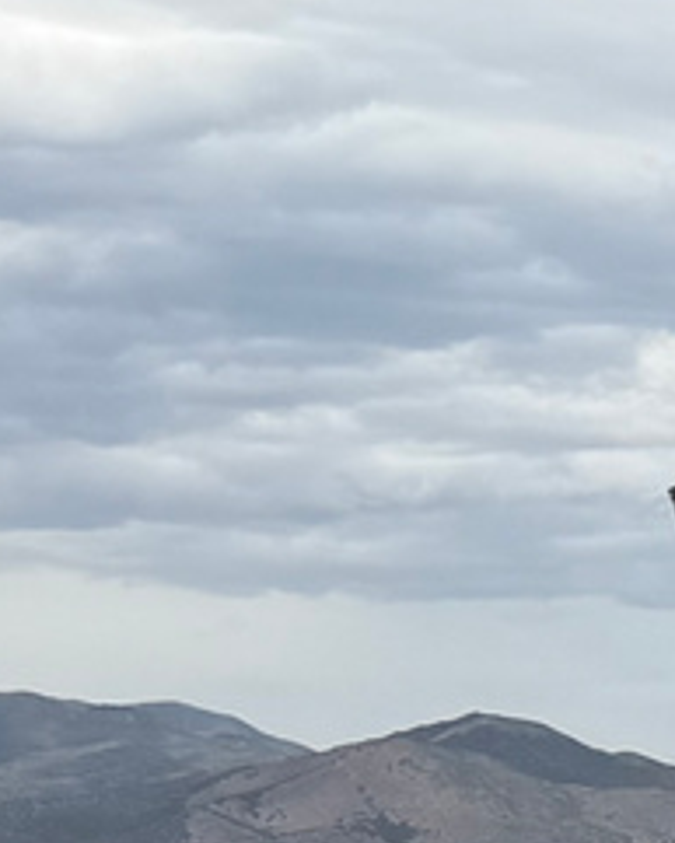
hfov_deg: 5.8
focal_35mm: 199
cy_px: 805
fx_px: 4966
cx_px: 3197
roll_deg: +0.5
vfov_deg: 9.6
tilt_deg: +2.3
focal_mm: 6.76
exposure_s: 1/6173
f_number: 1.78
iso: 80
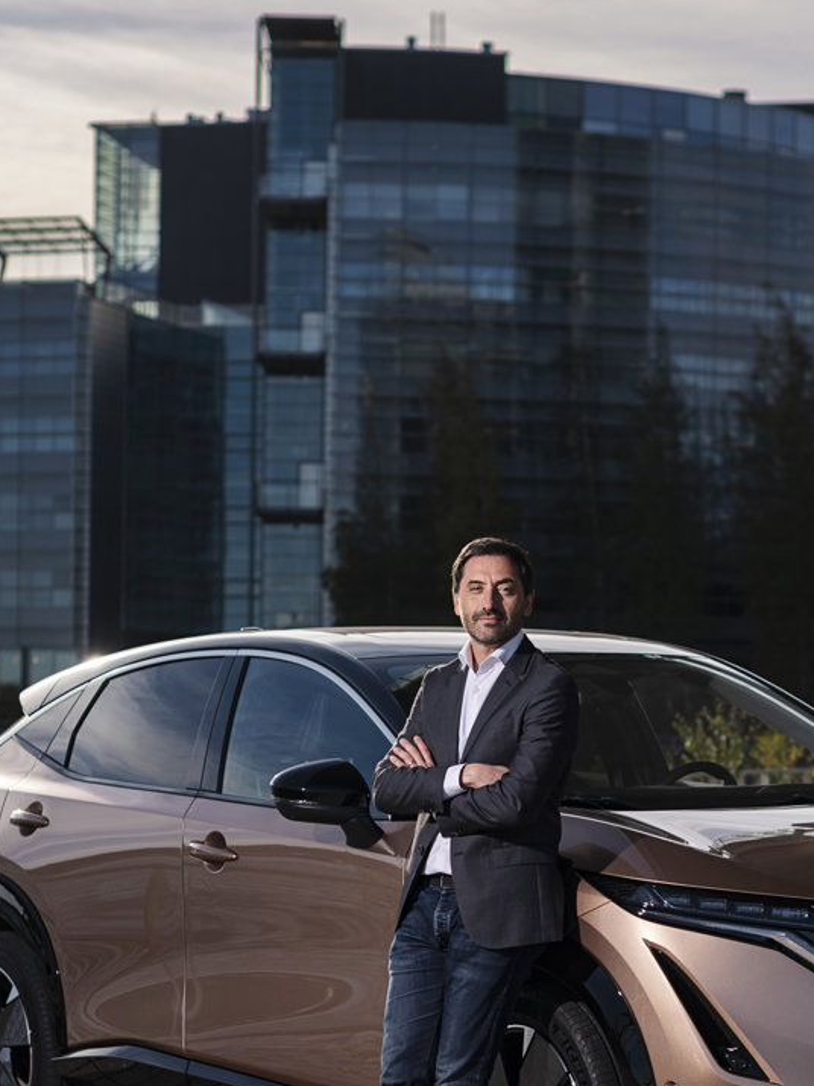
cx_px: 519
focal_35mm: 99
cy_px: 809
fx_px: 3105
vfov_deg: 19.7
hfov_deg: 14.9
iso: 50
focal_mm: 50
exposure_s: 1/400
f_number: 2.8
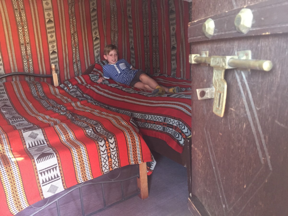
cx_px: 144
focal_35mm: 29
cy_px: 108
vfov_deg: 48.2
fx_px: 241
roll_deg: +2.2
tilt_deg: -16.5
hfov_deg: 61.7
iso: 250
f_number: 2.2
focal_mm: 4.15
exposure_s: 1/20
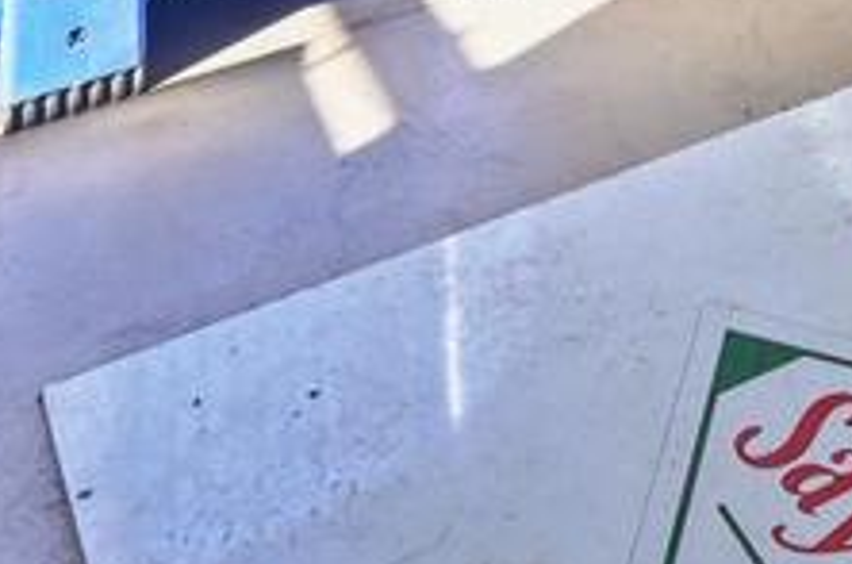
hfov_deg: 18.9
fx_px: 2149
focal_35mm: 91
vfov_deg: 10.5
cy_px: -1136
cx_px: 1385
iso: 200
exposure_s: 1/60
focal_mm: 14
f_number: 5
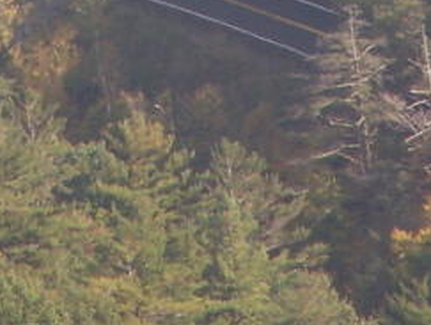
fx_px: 19939
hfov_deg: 1.2
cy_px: -311
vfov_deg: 0.9
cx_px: 138
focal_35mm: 1599
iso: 80
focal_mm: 63
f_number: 3.7
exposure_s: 1/400
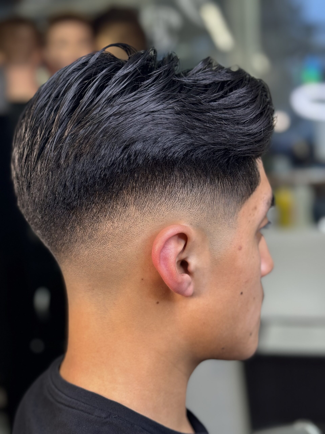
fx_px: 601
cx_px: 162
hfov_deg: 30.3
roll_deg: +3.9
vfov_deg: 39.7
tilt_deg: -8.9
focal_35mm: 48
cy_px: 217
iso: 64
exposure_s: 1/60
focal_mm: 6.86
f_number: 1.78
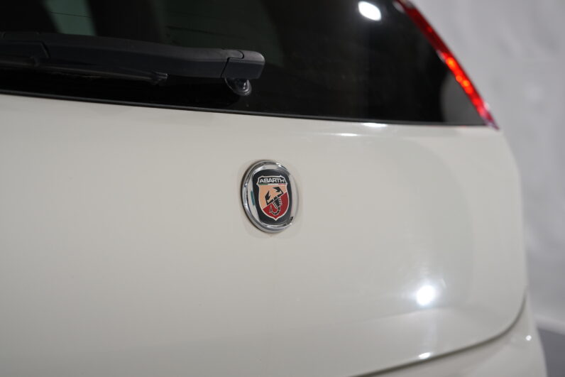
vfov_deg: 24.2
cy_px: 188
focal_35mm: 56
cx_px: 282
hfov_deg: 35.6
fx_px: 879
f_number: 2.8
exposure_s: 1/200
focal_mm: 56
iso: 800
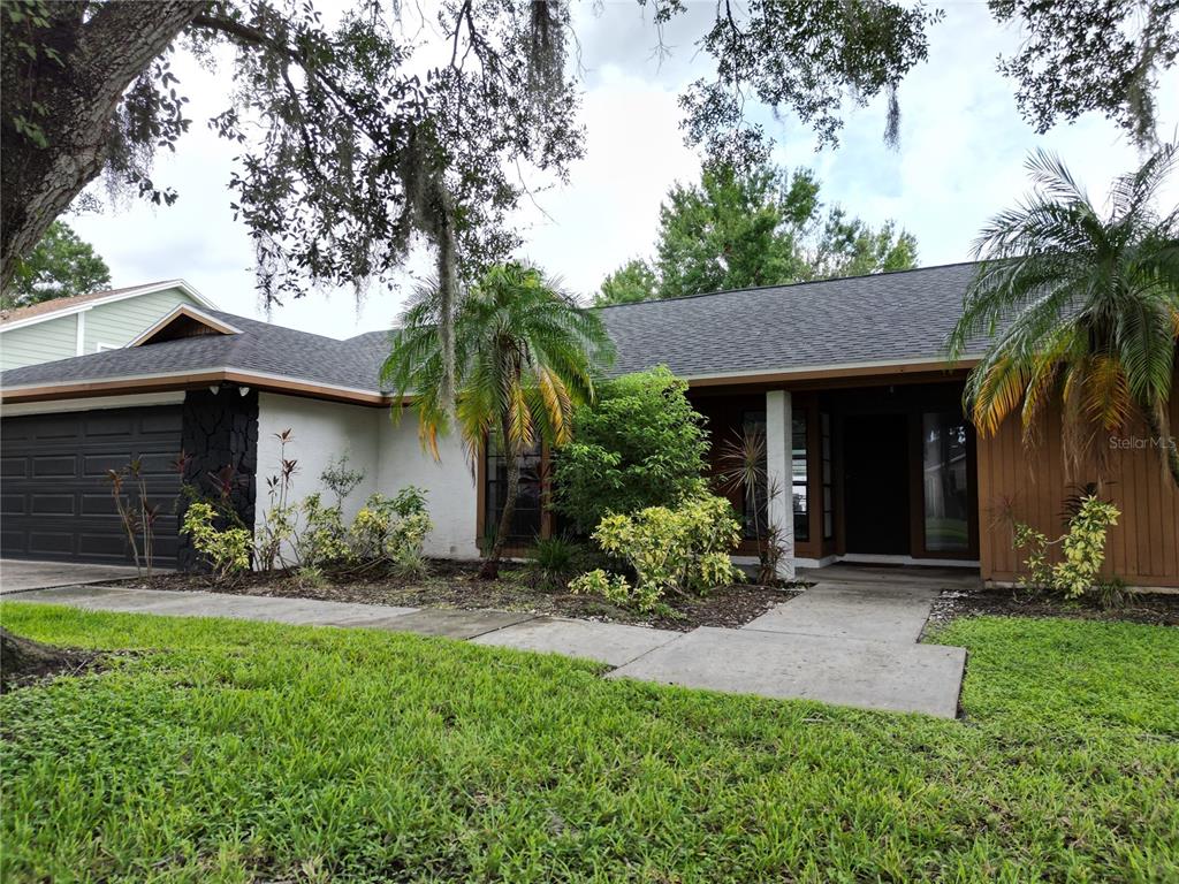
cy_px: 442
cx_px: 590
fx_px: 817
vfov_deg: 56.8
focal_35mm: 24
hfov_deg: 71.6
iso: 100
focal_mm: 6.72
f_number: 1.7
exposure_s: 1/1250
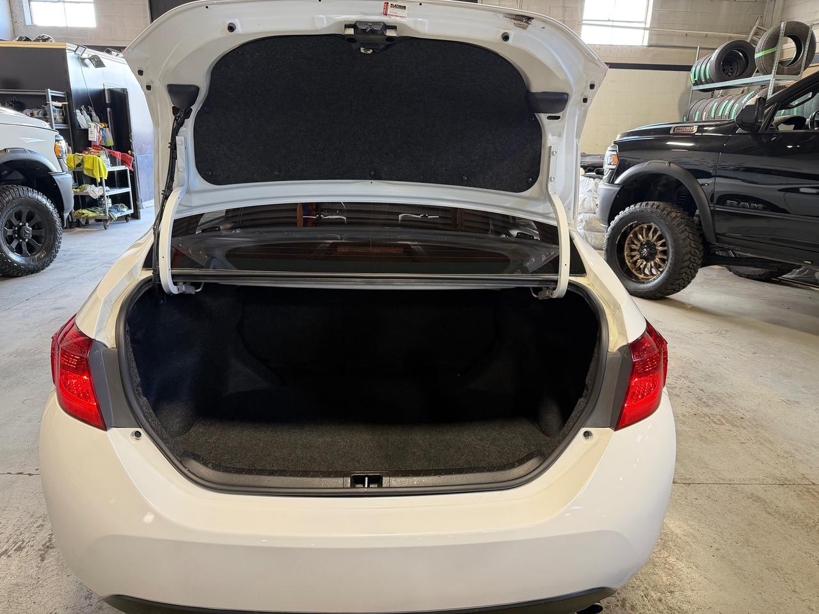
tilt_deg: -17.1
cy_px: 307
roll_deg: -1.1
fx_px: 568
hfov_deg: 71.6
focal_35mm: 24
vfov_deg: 56.8
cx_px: 410
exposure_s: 1/60
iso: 200
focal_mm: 6.76
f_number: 1.78
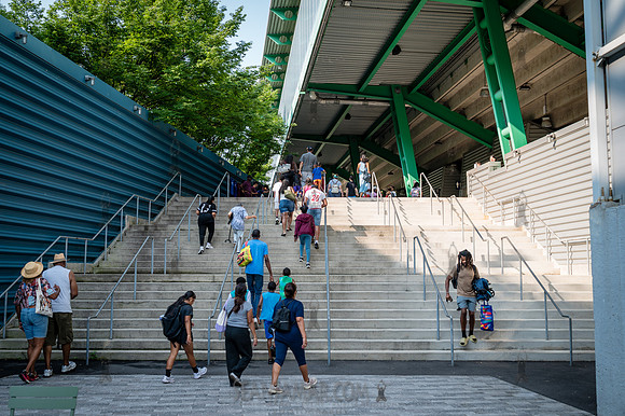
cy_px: 208
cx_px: 312
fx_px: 643
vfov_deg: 35.8
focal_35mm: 37
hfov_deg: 51.8
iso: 100
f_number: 5
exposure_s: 1/160
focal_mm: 35
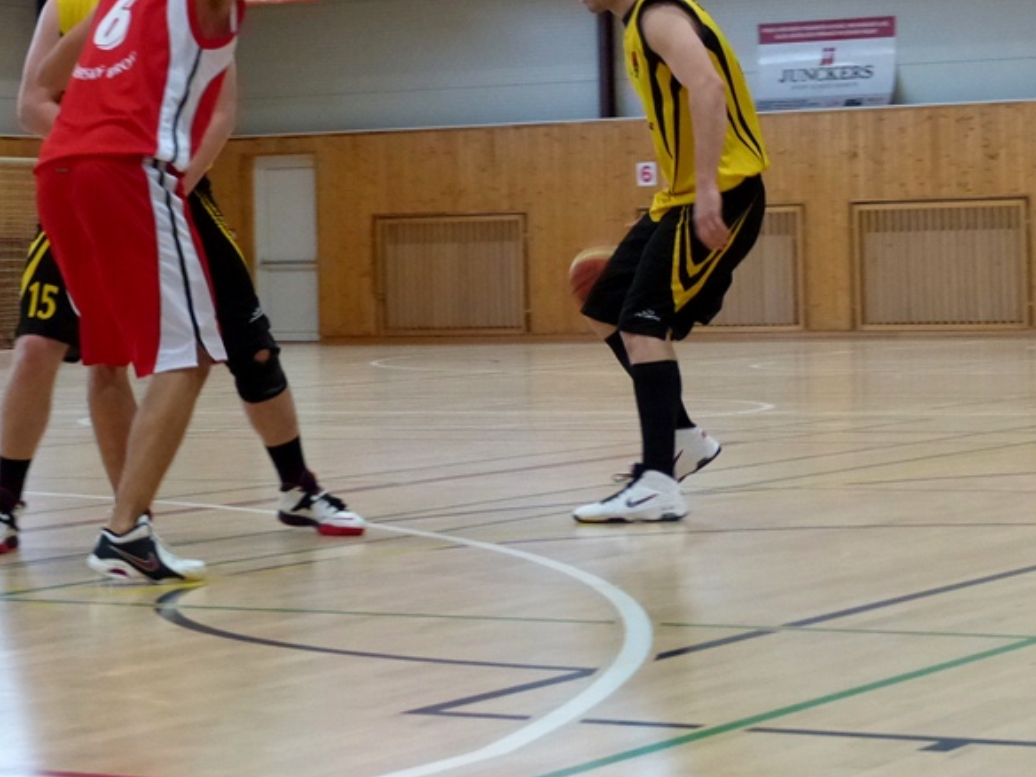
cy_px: 268
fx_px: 3382
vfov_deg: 13.1
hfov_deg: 17.4
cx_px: 408
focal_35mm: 113
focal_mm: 15.5
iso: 800
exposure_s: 1/125
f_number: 2.8
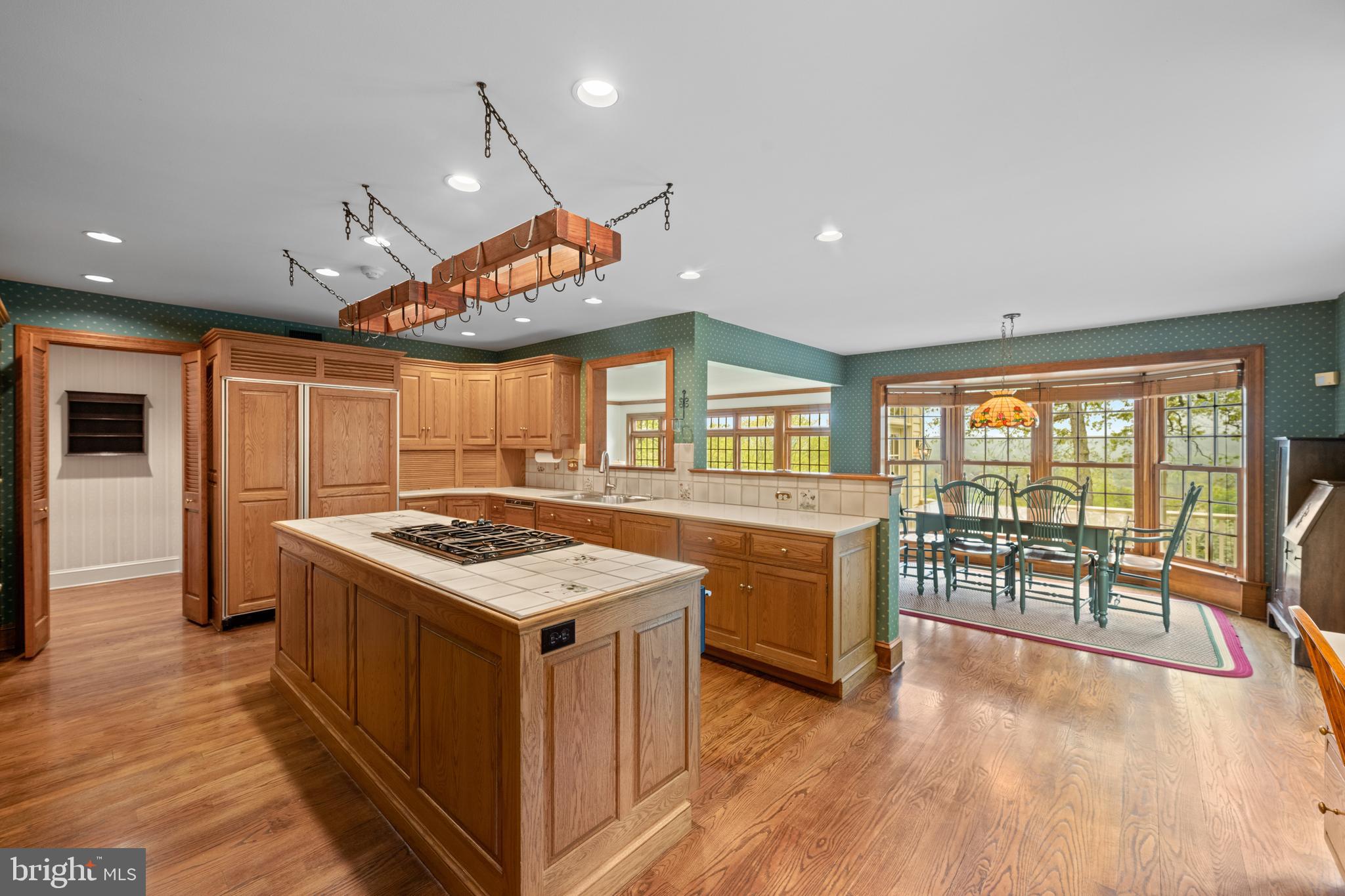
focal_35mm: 14
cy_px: 448
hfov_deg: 104.3
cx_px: 672
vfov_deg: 81.2
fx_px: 523
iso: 400
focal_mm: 14
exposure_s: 1/2.5
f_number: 8
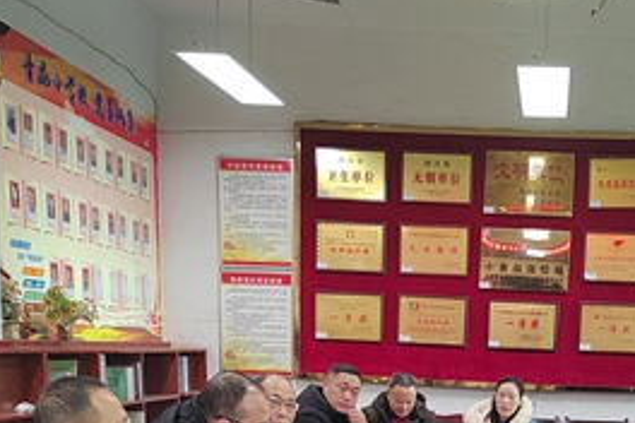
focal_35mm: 58
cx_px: 493
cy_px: 546
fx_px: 1023
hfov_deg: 33.6
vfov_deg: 21.3
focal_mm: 5.52
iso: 938
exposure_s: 1/100
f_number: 1.9
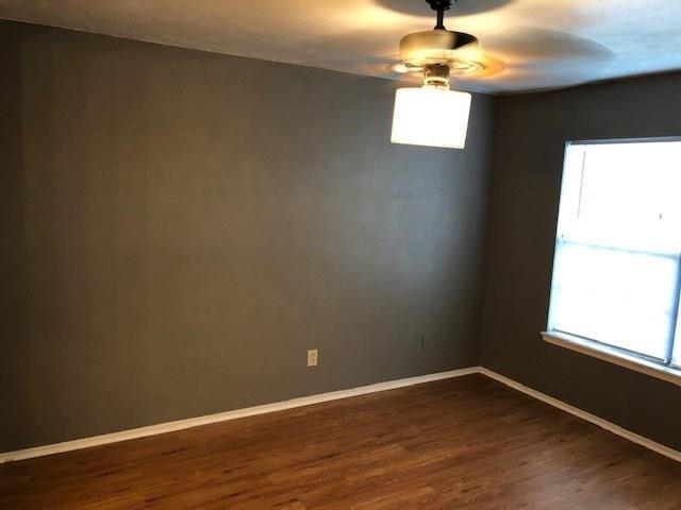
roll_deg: -3.1
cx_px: 340
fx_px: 551
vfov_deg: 49.7
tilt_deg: -9.1
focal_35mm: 28
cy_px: 255
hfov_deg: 63.4
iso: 80
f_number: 1.8
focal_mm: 4
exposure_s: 1/6
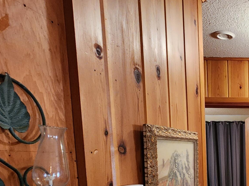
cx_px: 299
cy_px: 191
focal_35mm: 34
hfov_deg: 39.2
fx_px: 245
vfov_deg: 36.9
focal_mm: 2.2
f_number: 2.2
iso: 500
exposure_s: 1/30
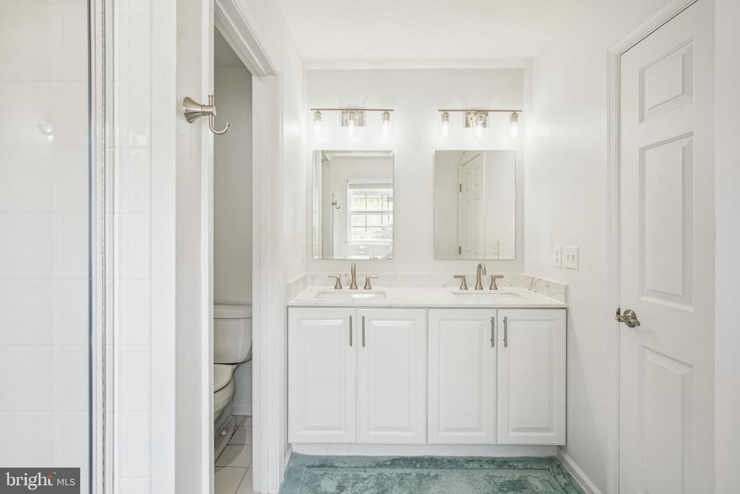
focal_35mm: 17
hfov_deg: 93.3
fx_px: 349
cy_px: 247
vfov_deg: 70.5
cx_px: 370
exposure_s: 1/60
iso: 200
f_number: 8
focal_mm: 17
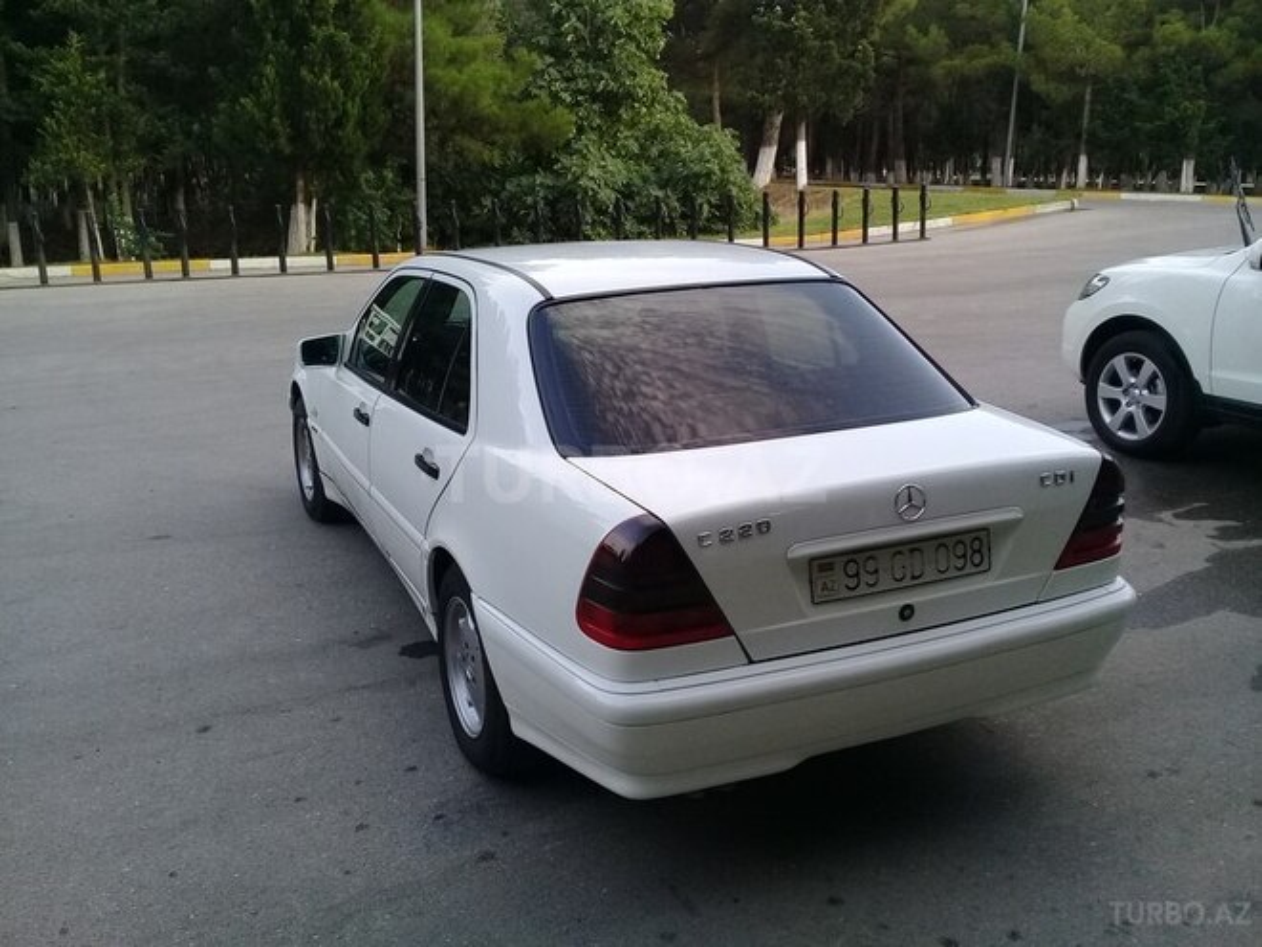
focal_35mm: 31
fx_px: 1130
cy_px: 474
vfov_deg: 45.4
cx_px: 631
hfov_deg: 58.4
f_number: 2.2
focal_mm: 3.3
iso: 64
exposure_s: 1/120
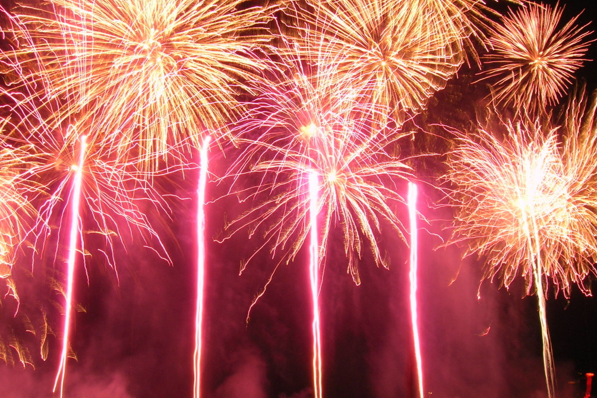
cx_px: 296
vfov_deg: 36.8
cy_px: 219
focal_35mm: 36
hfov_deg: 53.1
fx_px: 597
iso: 50
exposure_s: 4
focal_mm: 5.7
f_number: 4.9
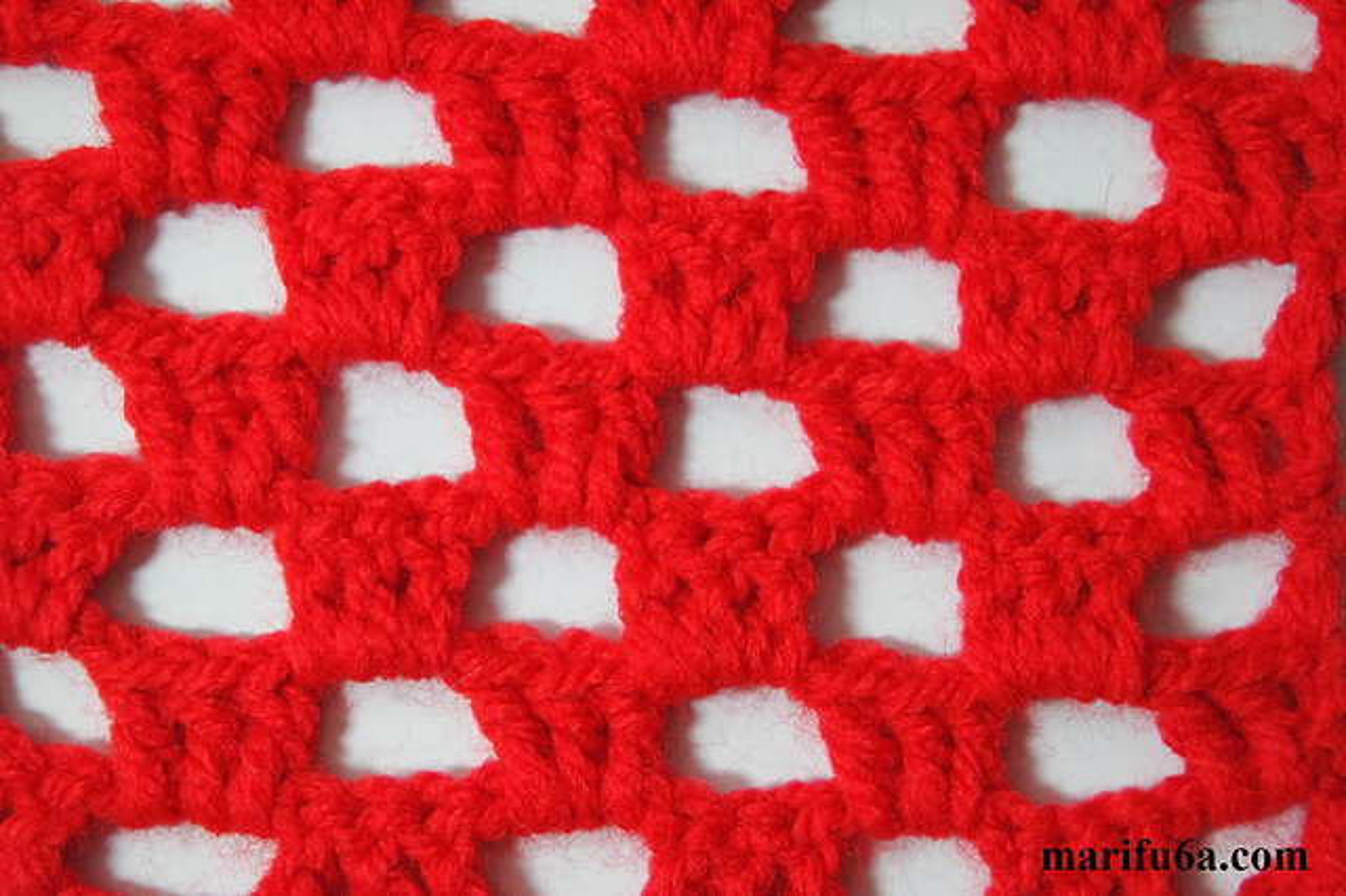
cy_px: 448
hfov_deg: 26.3
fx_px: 2877
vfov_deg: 17.7
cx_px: 673
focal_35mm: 77
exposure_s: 1/80
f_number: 5.6
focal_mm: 50
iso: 800
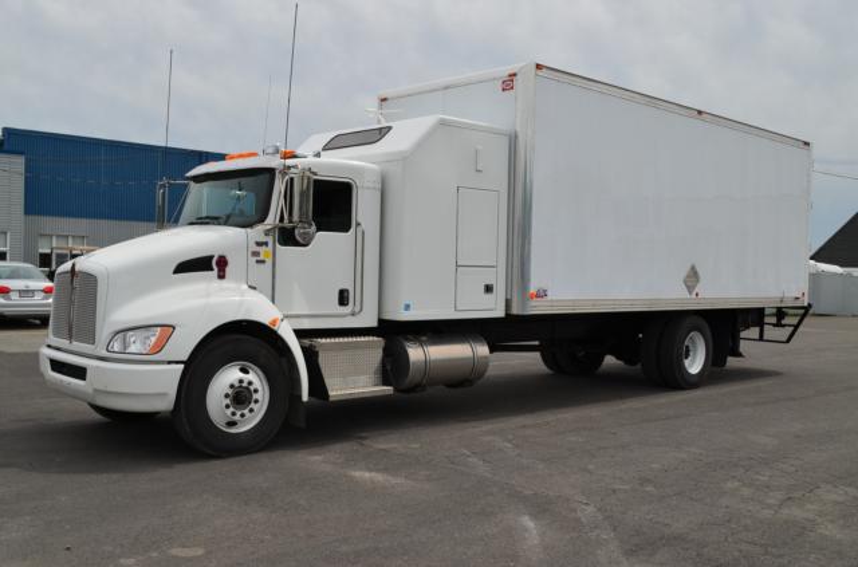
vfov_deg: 36.7
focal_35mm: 36
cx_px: 429
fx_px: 856
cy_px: 284
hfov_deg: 53.3
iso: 200
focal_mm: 24
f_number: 10
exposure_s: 1/400
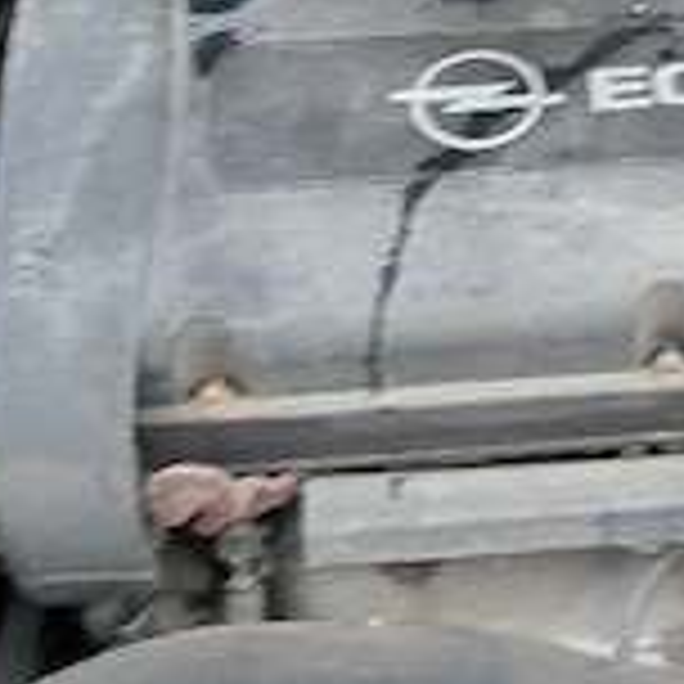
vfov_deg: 17.7
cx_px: 711
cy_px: 202
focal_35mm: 98
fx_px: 2191
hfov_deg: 17.3
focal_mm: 4.04
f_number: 1.8
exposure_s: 1/33.3
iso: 135
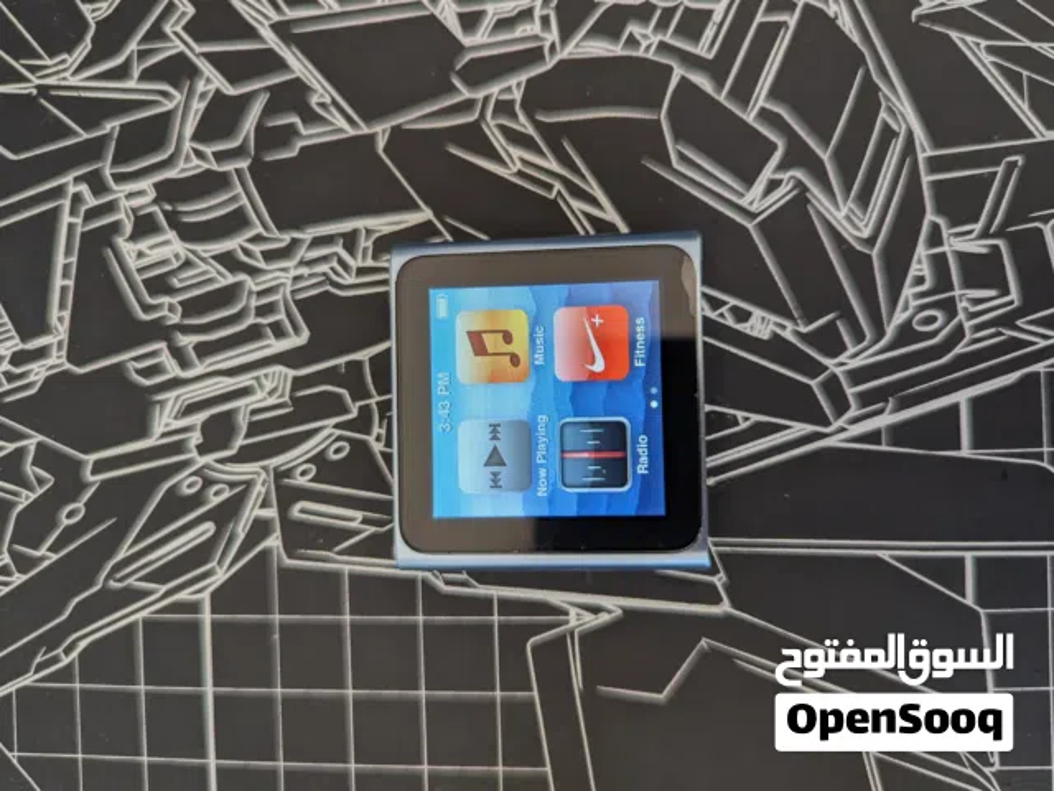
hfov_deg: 71.6
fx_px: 731
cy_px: 396
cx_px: 527
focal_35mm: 24
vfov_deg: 56.8
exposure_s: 1/129
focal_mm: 6.81
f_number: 1.85
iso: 210
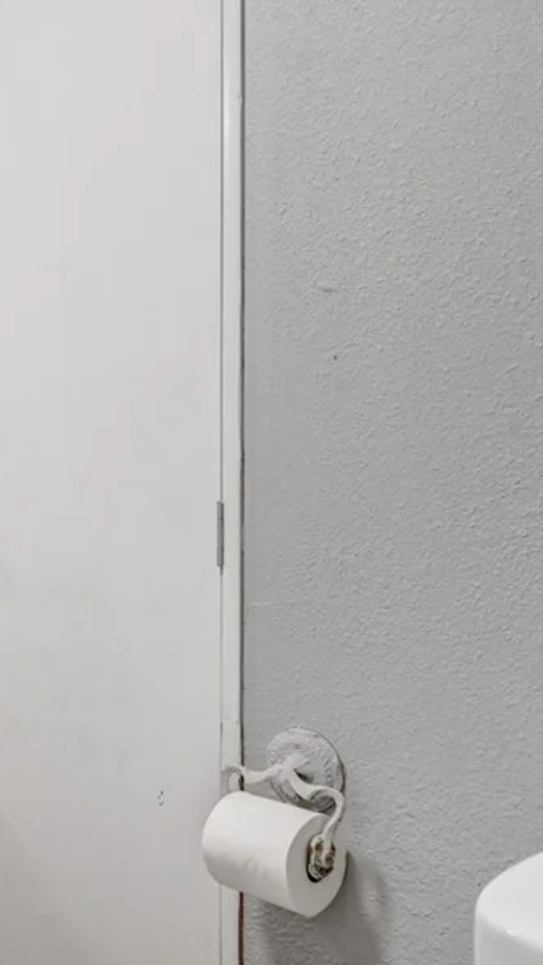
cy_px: 487
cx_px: -243
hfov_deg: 23.1
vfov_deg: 47.4
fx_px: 1101
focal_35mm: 43
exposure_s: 1/8
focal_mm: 16
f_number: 9
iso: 640
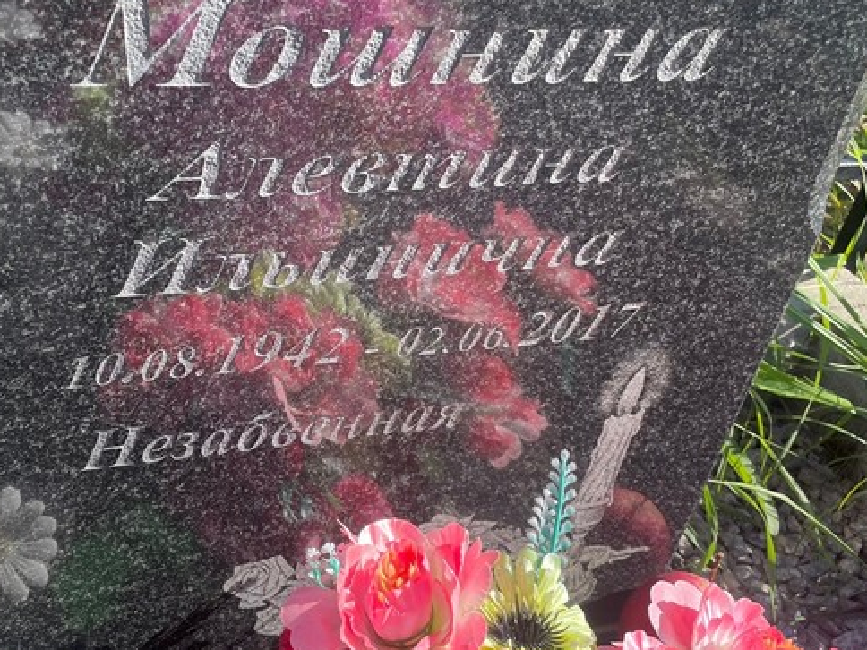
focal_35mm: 43
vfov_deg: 33.6
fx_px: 1077
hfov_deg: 43.0
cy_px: 294
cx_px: 263
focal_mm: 4.2
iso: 32
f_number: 1.6
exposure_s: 1/1208
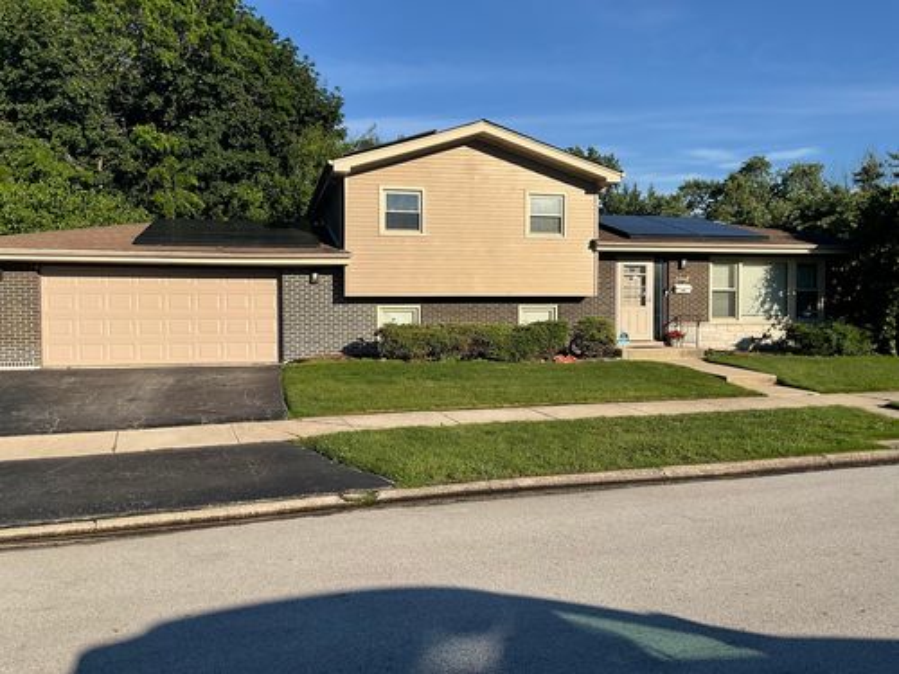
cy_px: 337
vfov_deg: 48.2
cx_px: 450
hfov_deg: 61.7
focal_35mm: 29
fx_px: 753
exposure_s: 1/1912
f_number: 1.8
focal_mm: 3
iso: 16
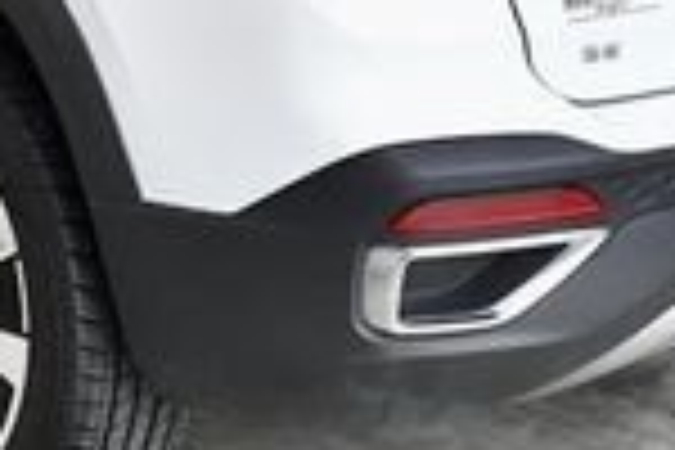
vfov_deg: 8.7
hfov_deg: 13.2
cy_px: -236
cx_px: 58
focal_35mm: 154
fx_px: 2887
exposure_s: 1/500
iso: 2000
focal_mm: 24
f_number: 5.6
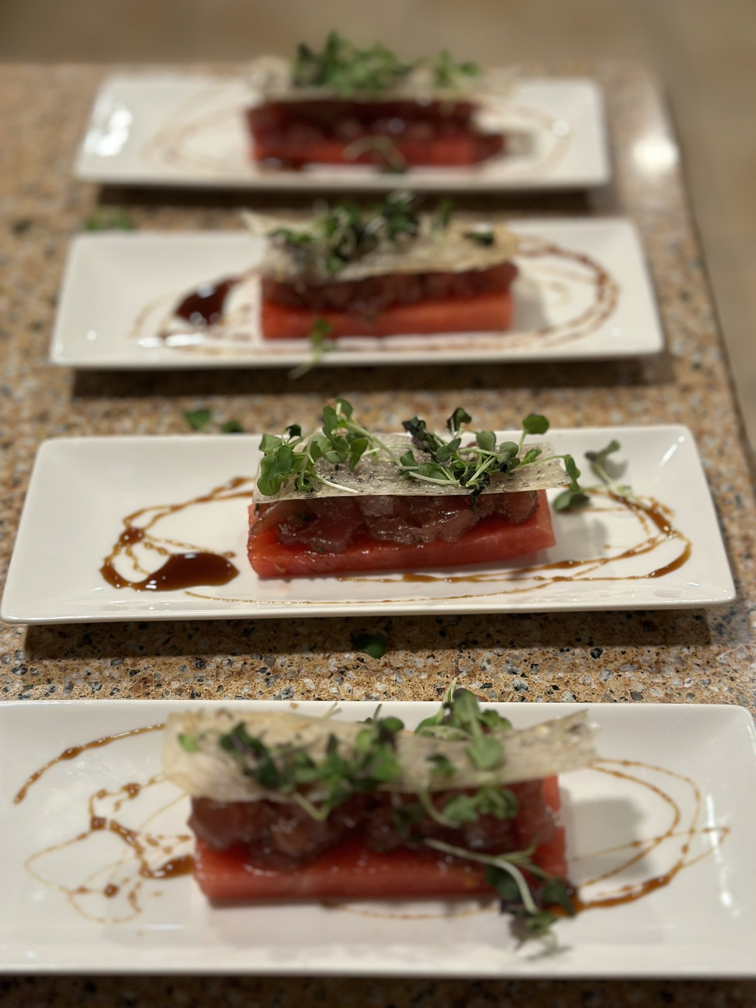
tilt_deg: -45.0
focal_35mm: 48
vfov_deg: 39.7
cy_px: 504
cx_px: 378
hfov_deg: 30.3
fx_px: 1398
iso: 160
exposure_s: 1/60
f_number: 1.78
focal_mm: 6.86
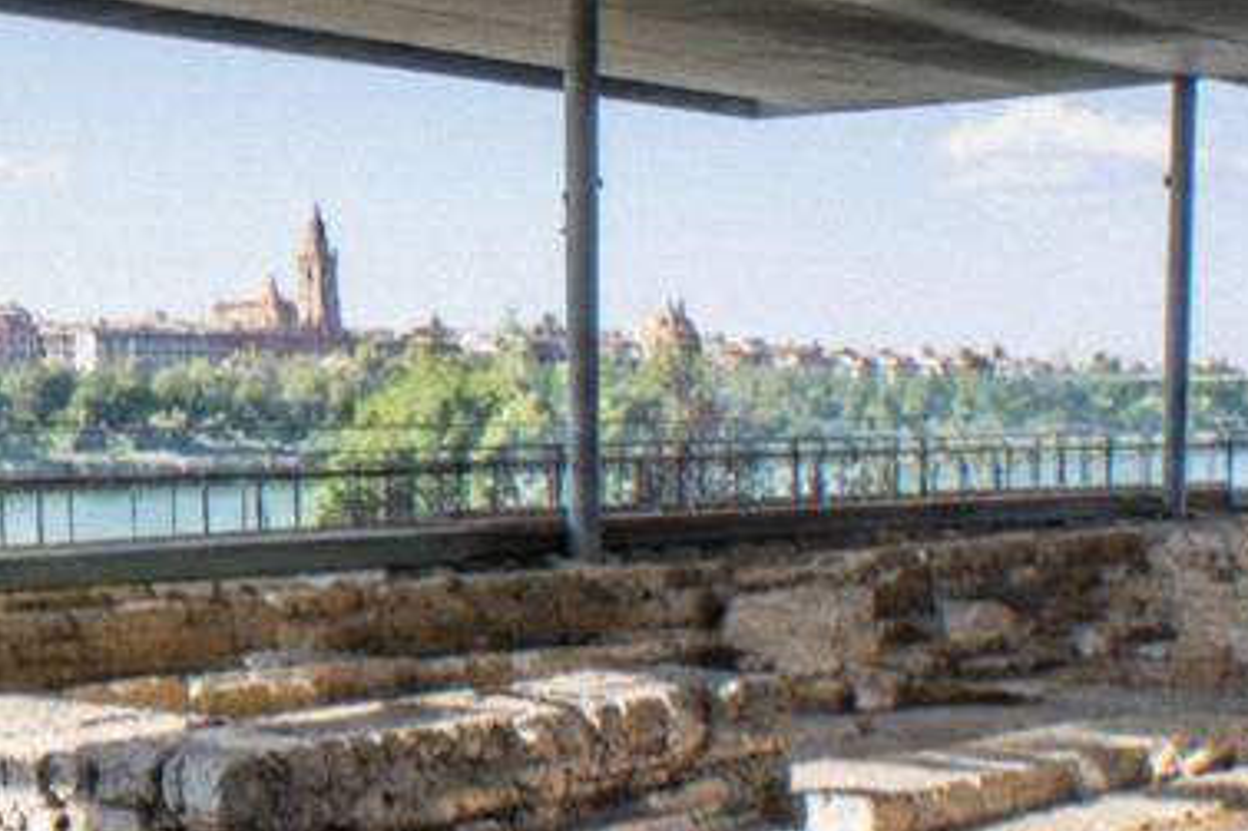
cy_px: 930
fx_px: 3673
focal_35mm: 106
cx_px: 487
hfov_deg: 19.3
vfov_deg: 12.7
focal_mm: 40
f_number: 7.1
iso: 800
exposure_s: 1/30
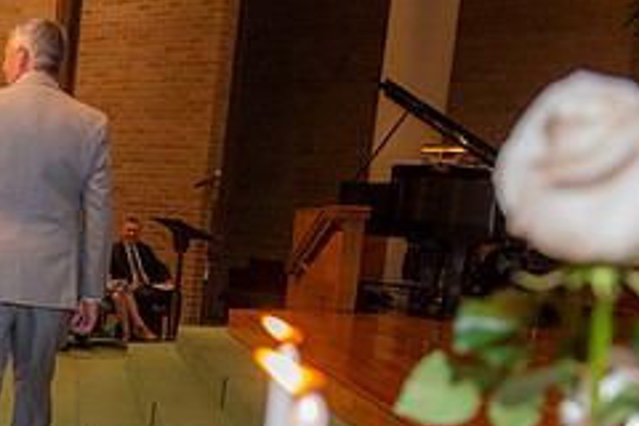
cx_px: -43
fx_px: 1331
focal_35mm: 75
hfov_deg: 25.3
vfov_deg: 17.9
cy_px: 383
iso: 800
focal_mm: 31
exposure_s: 1/160
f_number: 4
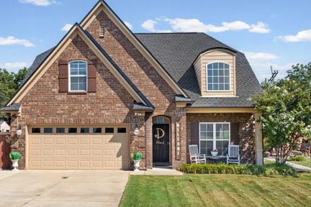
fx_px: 320
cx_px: 140
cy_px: 105
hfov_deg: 51.8
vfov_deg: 35.9
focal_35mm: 37
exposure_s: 1/2000
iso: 800
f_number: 9.5
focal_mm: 32
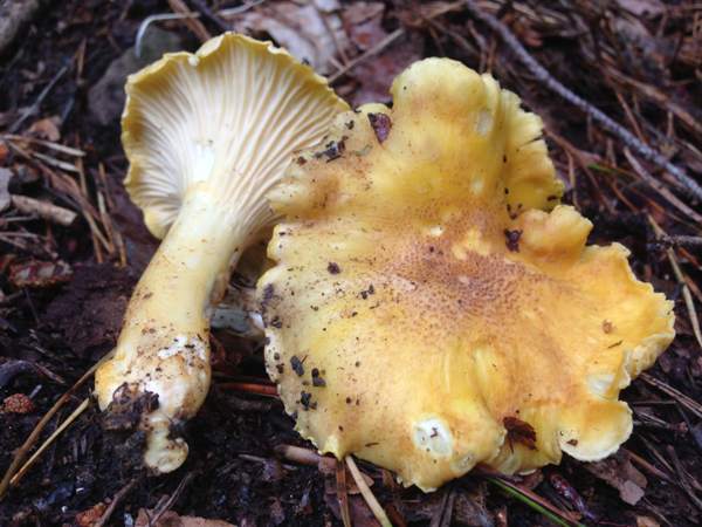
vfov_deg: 42.9
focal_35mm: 33
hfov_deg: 55.4
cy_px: 264
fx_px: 669
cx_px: 351
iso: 50
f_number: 2.4
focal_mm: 4.12
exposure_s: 1/30
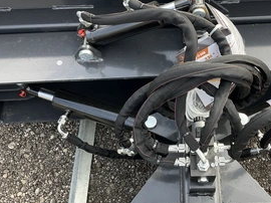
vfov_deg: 33.5
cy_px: 87
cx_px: 182
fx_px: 336
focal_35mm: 43
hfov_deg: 43.2
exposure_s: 1/122
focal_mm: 3
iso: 20
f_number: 1.8
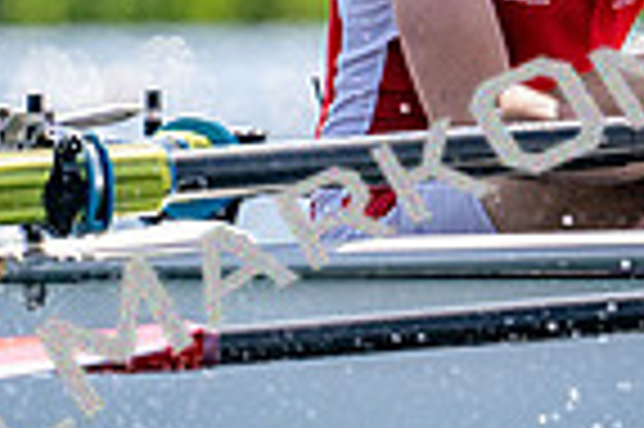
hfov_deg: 0.8
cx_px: 662
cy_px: -50
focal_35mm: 2442
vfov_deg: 0.6
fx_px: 43634
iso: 280
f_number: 4.5
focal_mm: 400
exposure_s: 1/2500
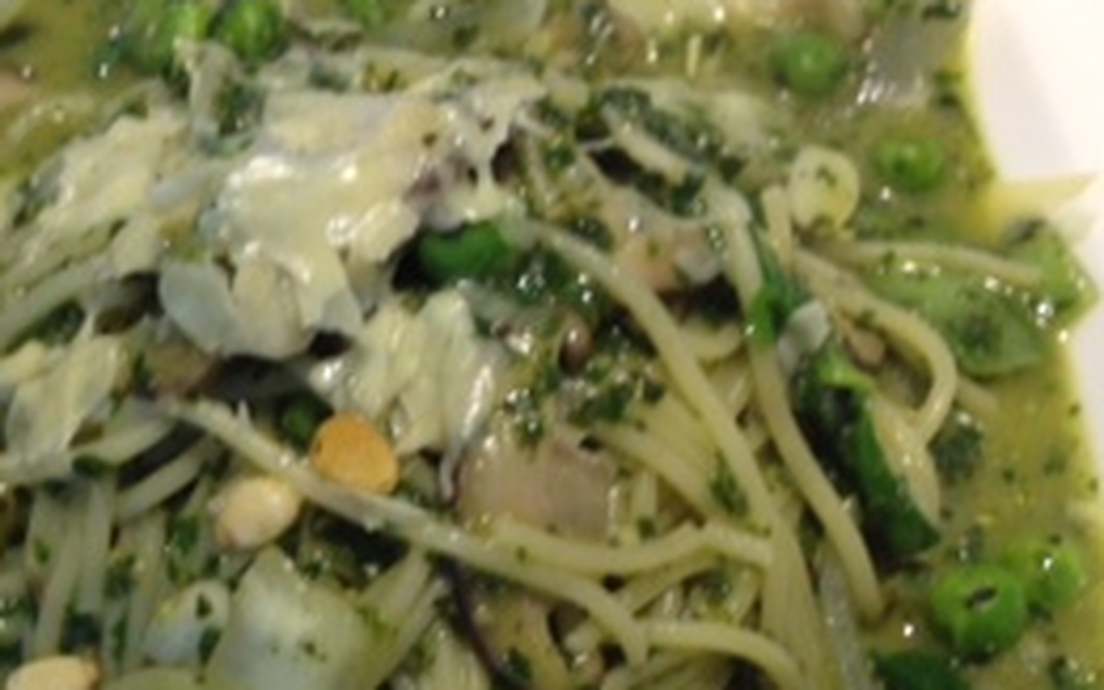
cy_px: 682
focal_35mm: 91
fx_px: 2737
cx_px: 258
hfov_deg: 22.6
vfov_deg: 14.1
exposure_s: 1/20
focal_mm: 4.28
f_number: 2.4
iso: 80
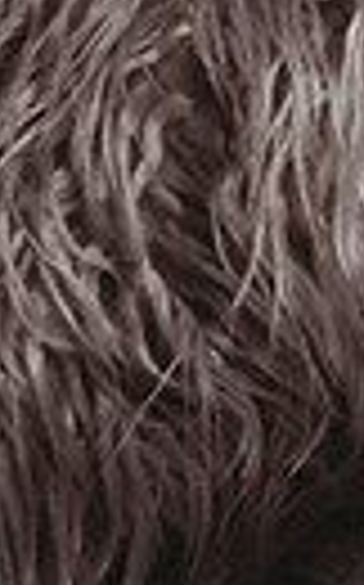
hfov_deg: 7.1
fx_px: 2529
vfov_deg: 12.7
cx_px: 1186
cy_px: -223
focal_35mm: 159
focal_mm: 35
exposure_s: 1/125
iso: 100
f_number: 2.8
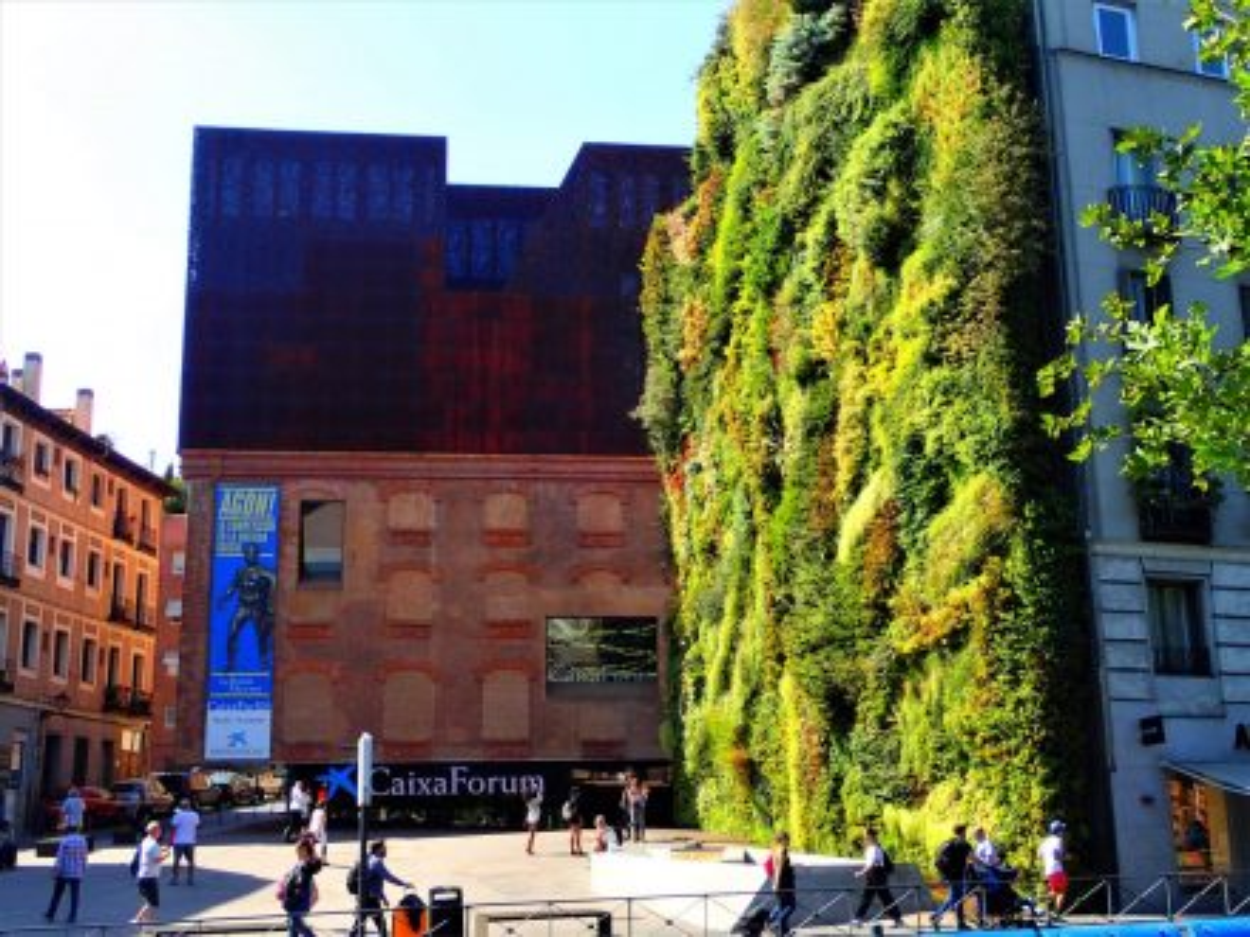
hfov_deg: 43.9
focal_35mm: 43
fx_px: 1553
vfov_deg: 33.6
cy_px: 468
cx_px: 625
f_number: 4
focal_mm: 7.86
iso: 100
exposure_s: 1/320
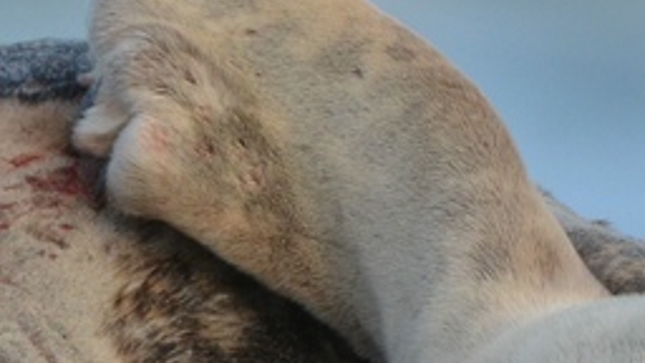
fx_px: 42843
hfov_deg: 0.9
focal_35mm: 2505
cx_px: 18
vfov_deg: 0.5
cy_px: 683
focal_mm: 400
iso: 640
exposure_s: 1/640
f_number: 8
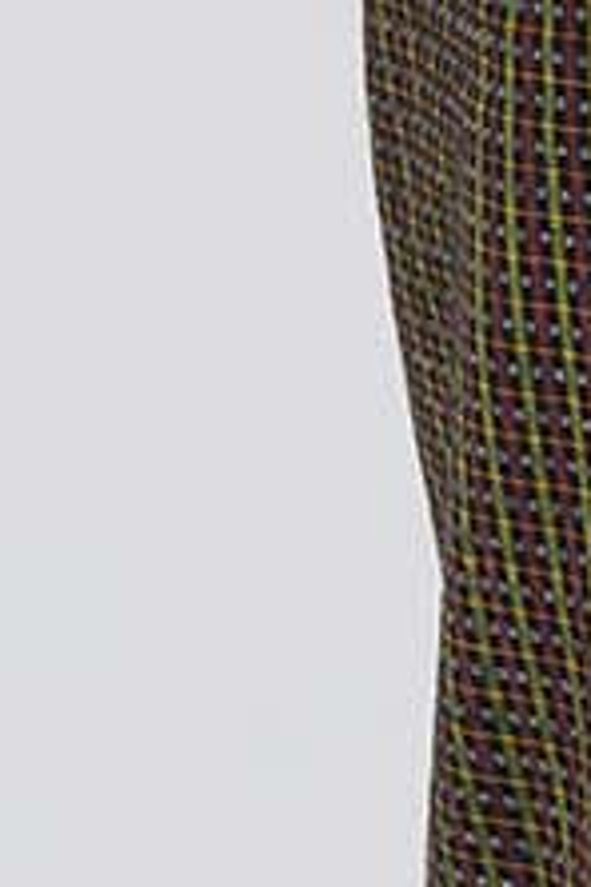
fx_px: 11203
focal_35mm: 455
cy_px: -1882
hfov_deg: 3.0
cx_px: 1206
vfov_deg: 4.3
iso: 800
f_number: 11
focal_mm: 70
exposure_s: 1/100
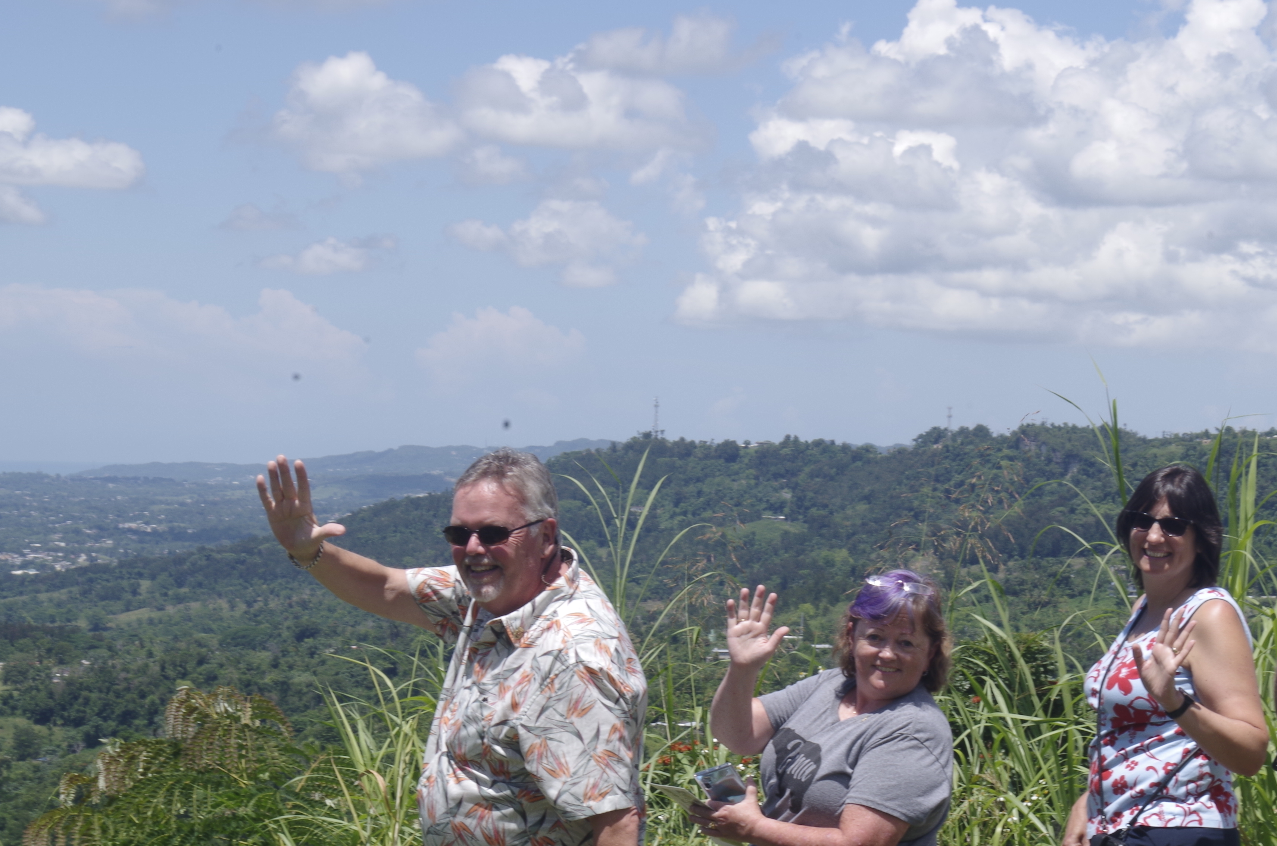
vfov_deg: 12.6
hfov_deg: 18.9
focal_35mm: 108
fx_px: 3823
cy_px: 575
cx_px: 756
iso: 100
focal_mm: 50
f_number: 22
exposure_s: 1/30
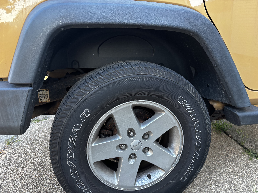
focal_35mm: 26
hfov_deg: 67.3
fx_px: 194
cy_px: 96
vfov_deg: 53.1
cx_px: 129
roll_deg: -1.3
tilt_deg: -15.3
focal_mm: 5.96
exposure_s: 1/110
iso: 125
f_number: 1.6
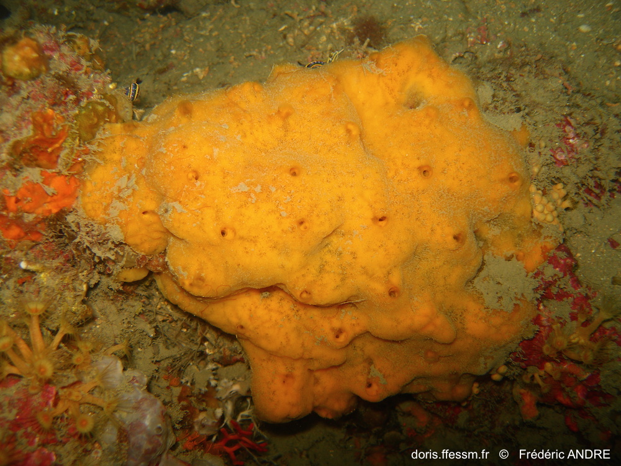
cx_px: 310
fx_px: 682
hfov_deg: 49.0
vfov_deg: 37.7
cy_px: 233
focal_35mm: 38
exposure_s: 1/60.1
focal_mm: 7.8
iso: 50
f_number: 2.8
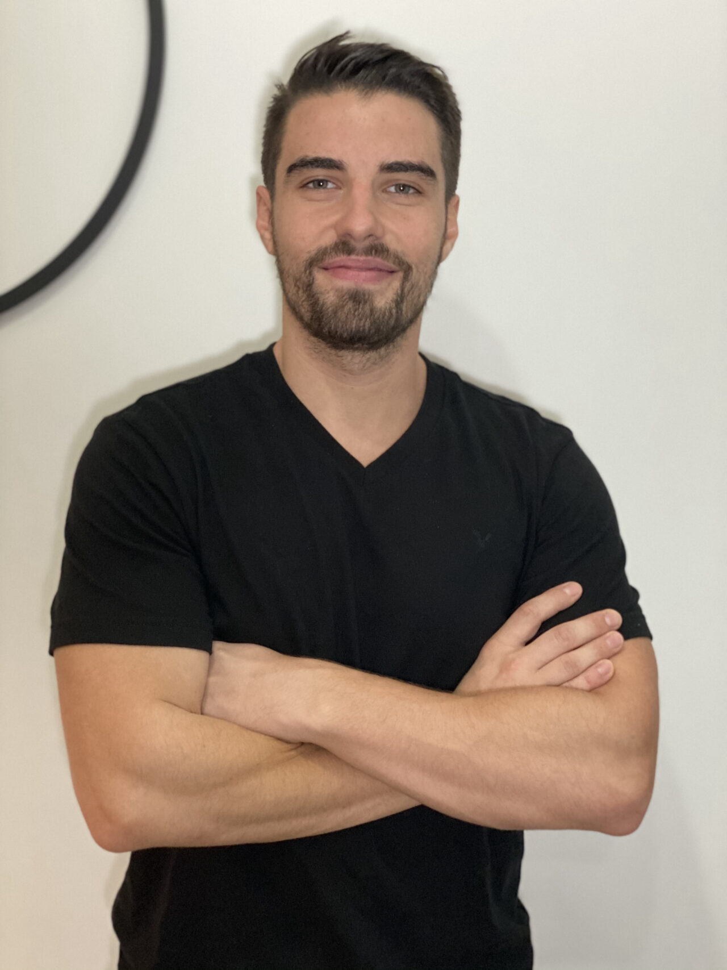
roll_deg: -3.0
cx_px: 364
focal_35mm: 52
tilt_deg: -5.8
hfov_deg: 28.0
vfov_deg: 36.8
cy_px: 485
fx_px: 1456
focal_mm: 6
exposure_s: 1/30
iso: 320
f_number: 2
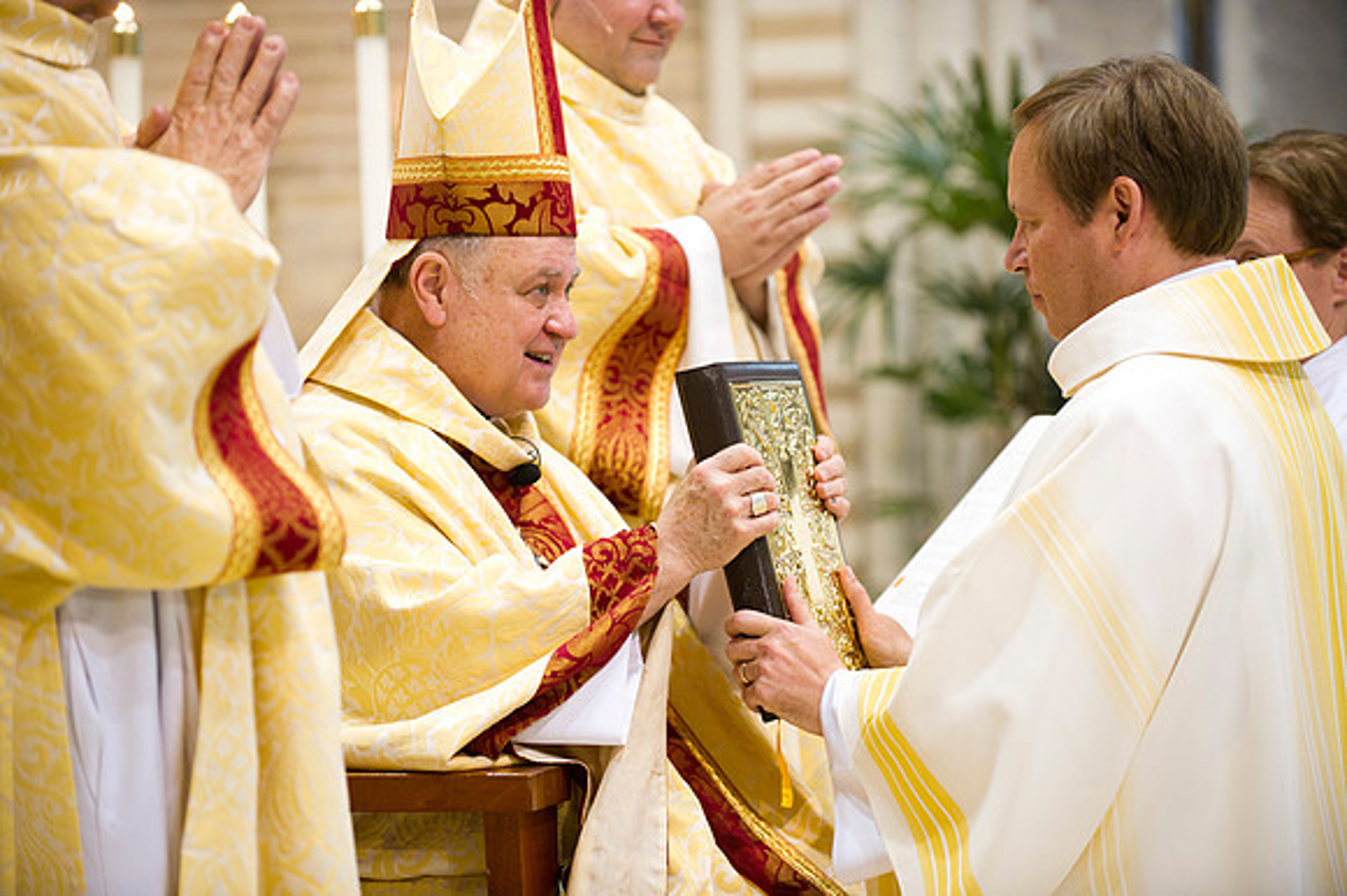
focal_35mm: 130
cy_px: 448
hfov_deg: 15.8
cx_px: 674
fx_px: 4861
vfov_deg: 10.5
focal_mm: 130
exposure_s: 1/100
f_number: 2.8
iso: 2000
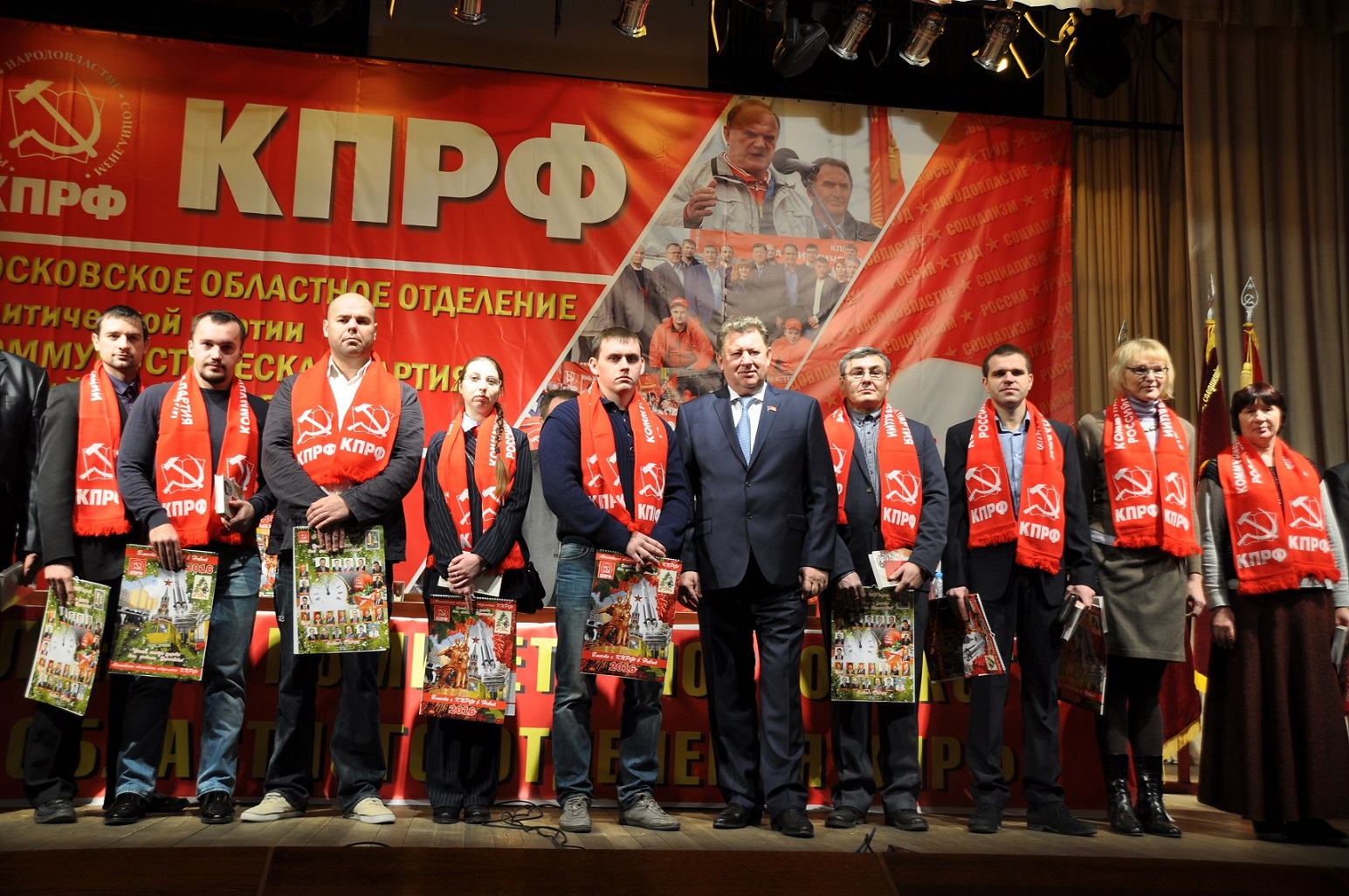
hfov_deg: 49.6
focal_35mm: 39
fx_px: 1460
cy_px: 448
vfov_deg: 34.1
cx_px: 674
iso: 250
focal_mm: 26
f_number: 5.6
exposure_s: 1/30
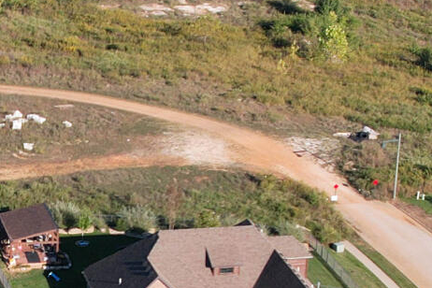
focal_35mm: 143
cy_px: 345
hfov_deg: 14.1
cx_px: -12
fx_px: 1716
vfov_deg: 9.5
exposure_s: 1/1500
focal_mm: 8.38
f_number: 2.8
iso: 120
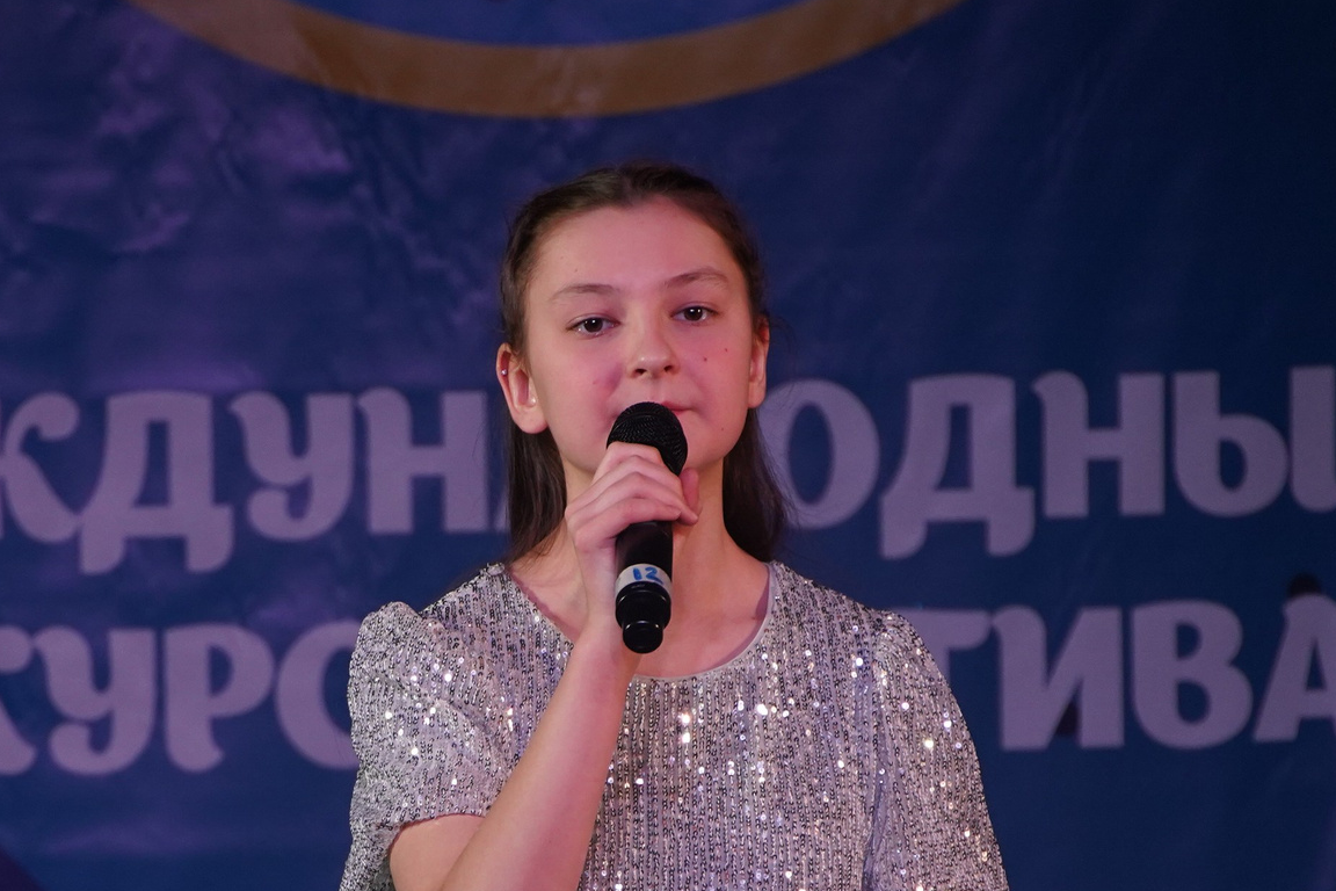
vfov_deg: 2.3
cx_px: 486
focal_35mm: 591
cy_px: 928
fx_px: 21931
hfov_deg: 3.5
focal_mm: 266
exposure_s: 1/250
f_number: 6.3
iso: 1600
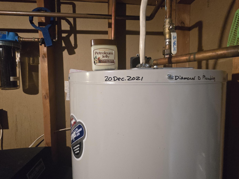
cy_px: 87
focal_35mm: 16
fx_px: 110
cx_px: 123
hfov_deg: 94.5
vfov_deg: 78.1
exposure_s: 1/60
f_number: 2.2
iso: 1250
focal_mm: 2.2
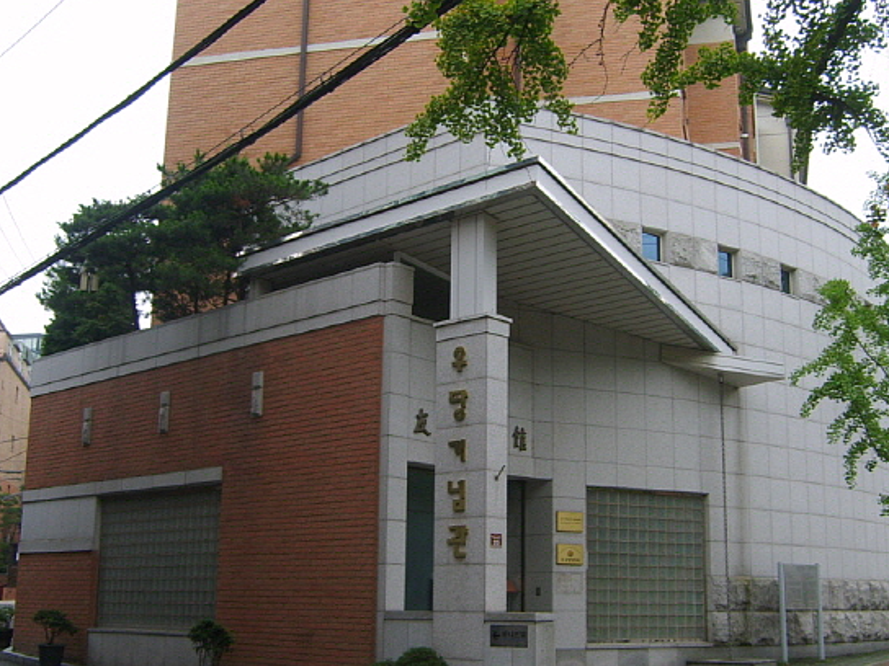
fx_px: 1156
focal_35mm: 45
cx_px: 489
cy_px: 366
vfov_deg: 32.2
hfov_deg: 42.0
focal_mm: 5.8
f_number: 2.8
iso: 50
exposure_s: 1/180
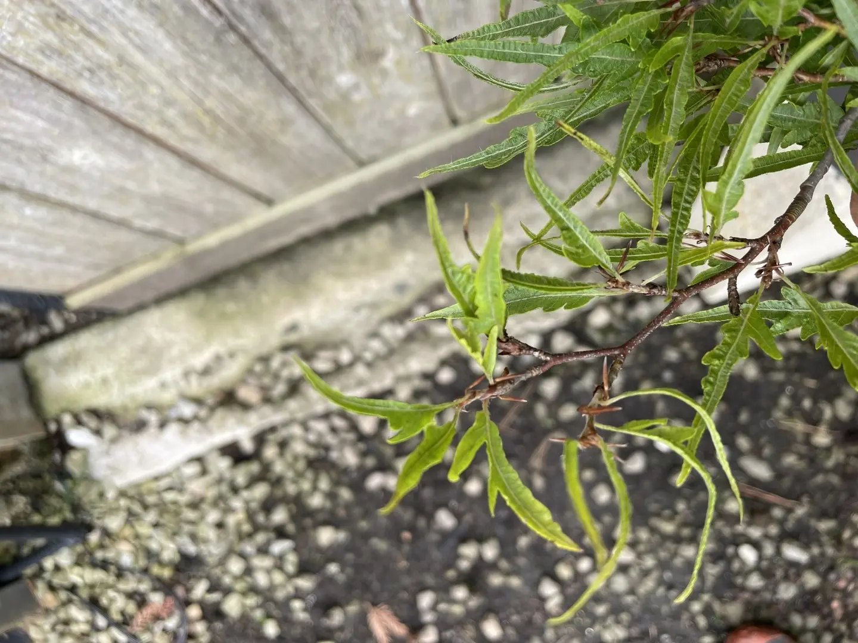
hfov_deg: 67.3
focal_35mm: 26
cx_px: 429
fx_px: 644
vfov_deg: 53.1
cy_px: 322
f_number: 1.6
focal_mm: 4.2
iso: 32
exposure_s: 1/690
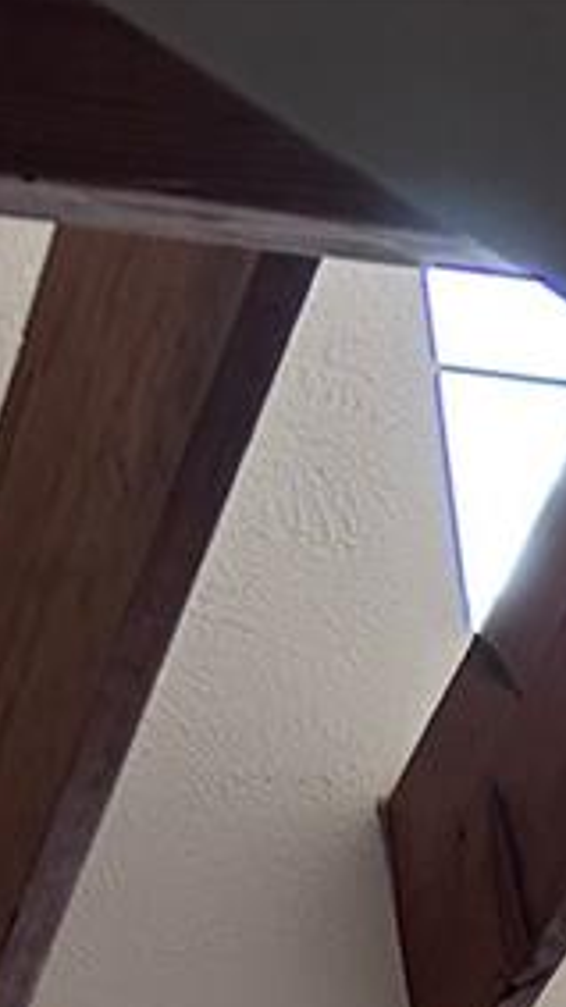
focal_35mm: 120
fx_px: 3205
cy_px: 2114
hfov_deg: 8.8
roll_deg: +2.8
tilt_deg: -16.3
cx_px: 1502
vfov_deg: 14.4
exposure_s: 1/74
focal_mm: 5.7
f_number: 1.5
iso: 125
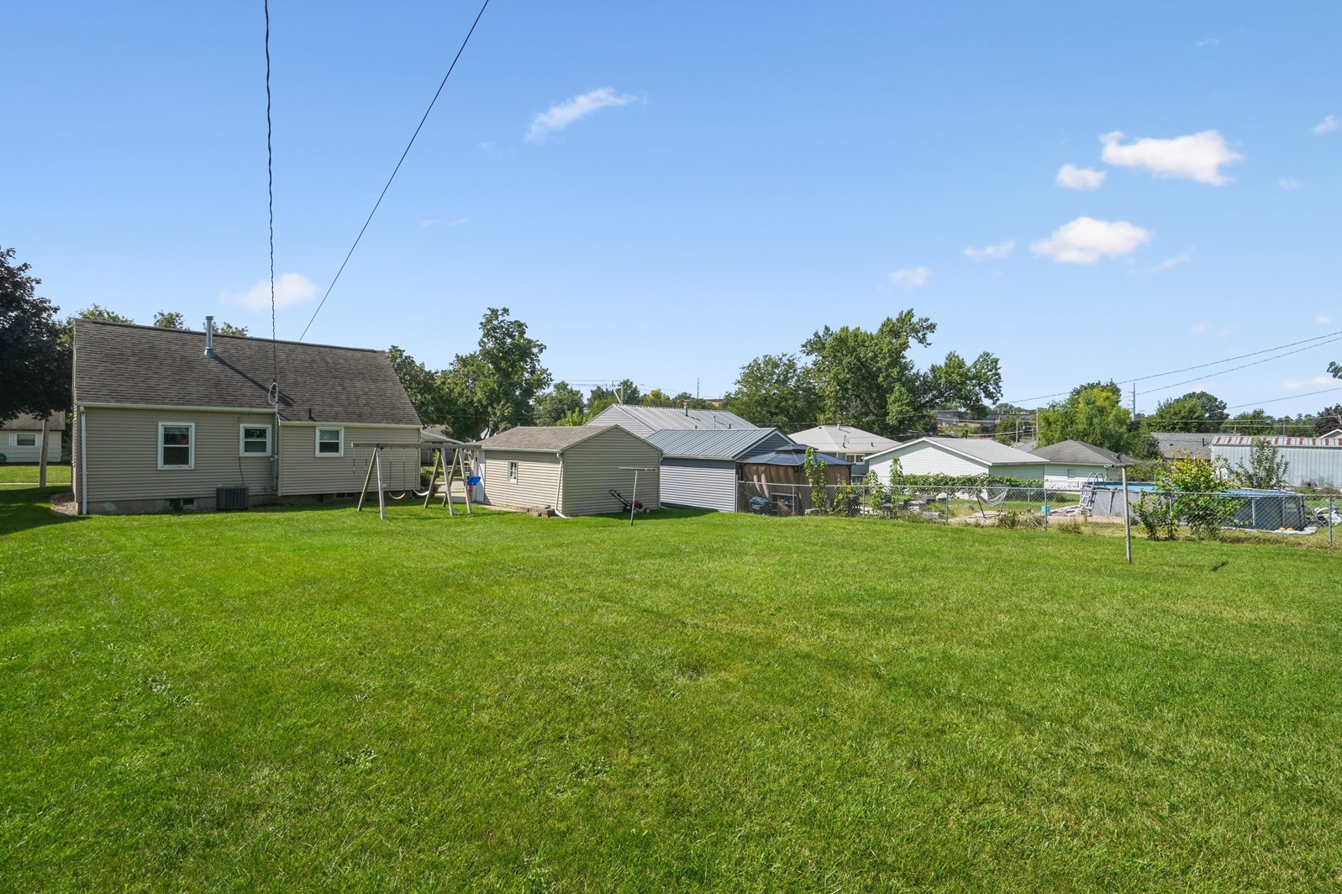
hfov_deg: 93.2
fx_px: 634
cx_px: 701
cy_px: 440
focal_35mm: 17
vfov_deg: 70.4
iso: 400
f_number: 10
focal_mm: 16
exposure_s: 1/800
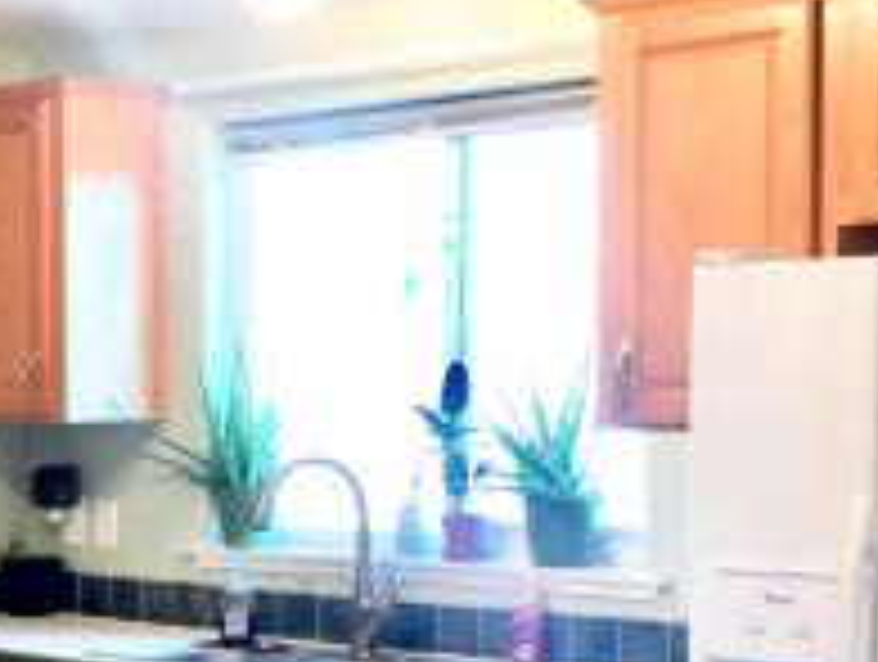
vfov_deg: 15.5
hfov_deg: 19.4
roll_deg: -0.2
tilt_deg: -4.7
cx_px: -171
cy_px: 531
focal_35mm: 95
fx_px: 2414
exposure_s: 1/30
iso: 80
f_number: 2.2
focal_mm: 4.15
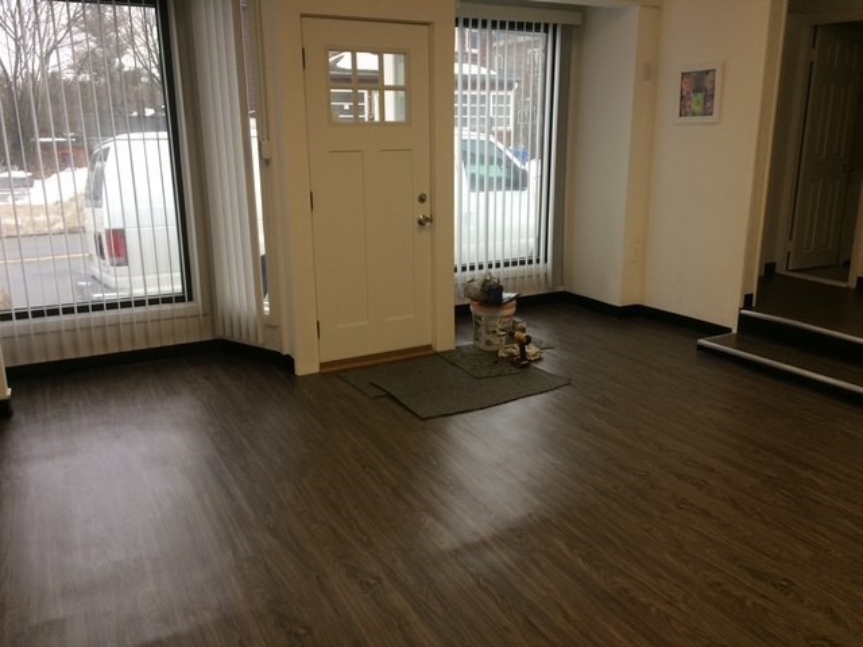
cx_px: 432
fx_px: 723
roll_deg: +0.6
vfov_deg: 48.2
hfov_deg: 61.7
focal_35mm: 29
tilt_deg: -15.2
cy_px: 324
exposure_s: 1/40
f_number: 2.2
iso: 40
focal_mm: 4.15
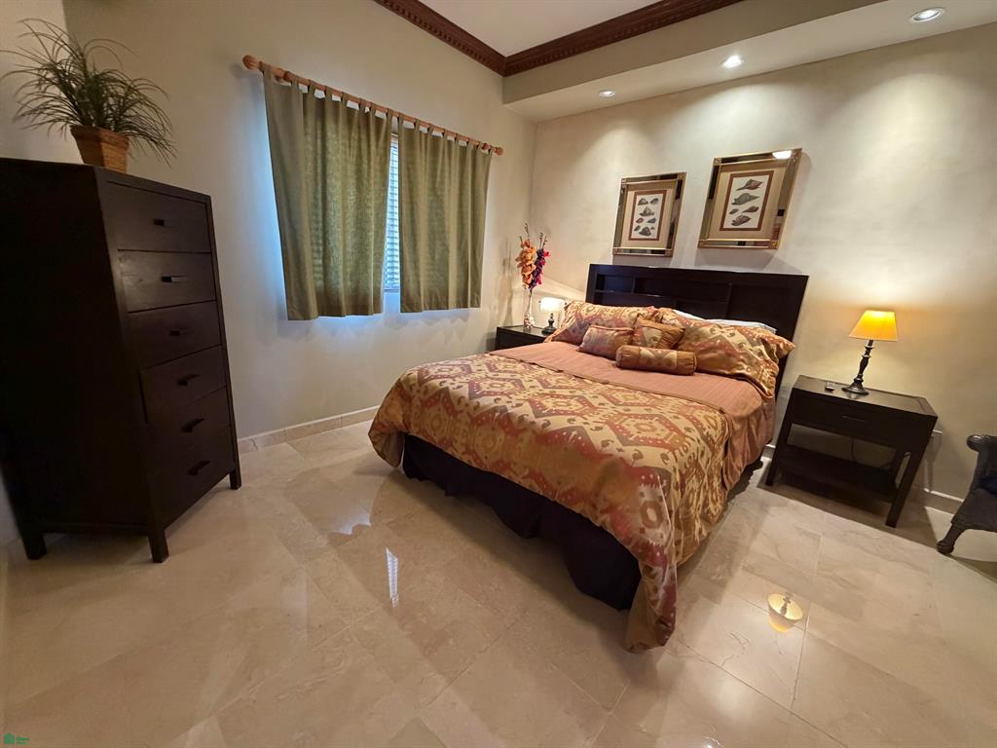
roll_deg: -4.8
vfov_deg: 85.7
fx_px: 403
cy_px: 374
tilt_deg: -14.2
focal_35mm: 14
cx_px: 498
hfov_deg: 102.1
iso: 640
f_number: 2.2
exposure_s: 1/60
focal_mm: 2.22
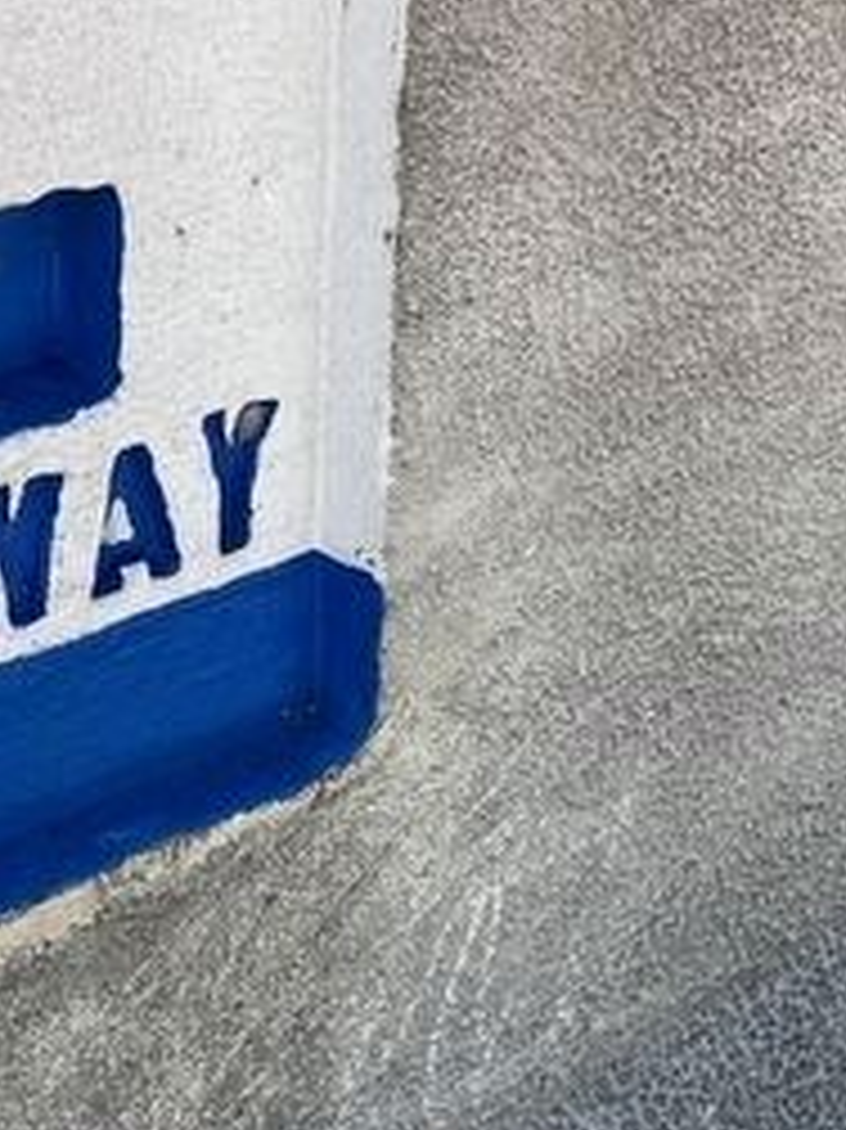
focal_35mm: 83
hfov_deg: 16.8
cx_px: -243
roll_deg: +1.0
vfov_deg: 22.3
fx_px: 2707
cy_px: -108
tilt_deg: -20.2
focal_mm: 4.25
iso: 32
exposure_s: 1/1504
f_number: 1.8
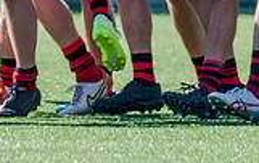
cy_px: -114
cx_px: -144
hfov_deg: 0.8
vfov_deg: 0.5
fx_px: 18781
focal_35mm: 2658
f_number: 7.1
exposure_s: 1/1600
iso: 800
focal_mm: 420
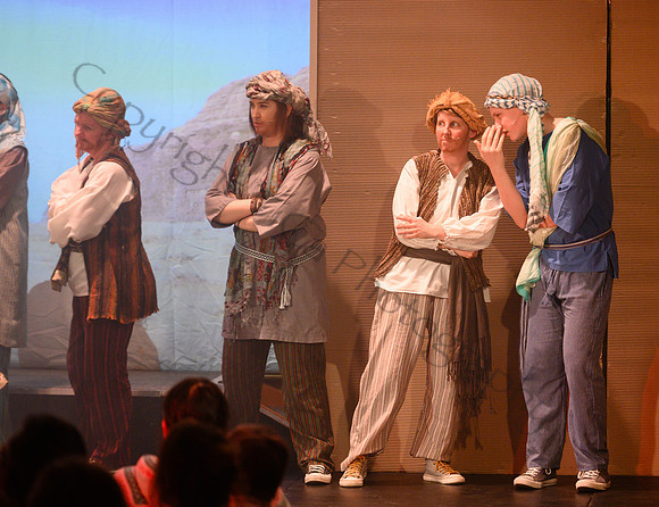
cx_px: 410
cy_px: 211
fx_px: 4070
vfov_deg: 7.1
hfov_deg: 9.3
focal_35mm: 212
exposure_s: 1/200
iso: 640
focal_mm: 160
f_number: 2.8
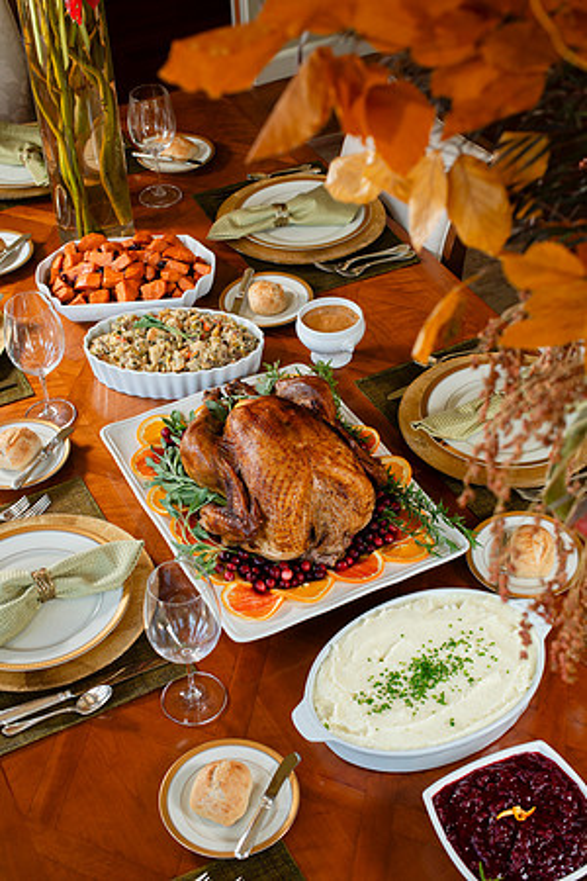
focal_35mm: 50
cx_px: 294
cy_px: 440
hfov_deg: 27.0
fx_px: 1223
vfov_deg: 39.6
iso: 250
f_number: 7.1
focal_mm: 50
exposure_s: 1/60
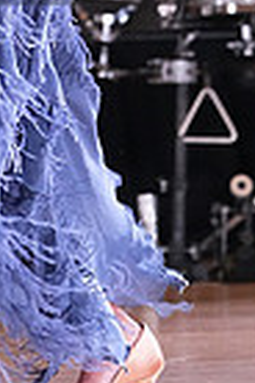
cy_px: -86
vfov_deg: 4.2
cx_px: -165
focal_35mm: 495
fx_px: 5259
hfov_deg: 2.8
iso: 8000
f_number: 4.5
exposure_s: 1/400
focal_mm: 118
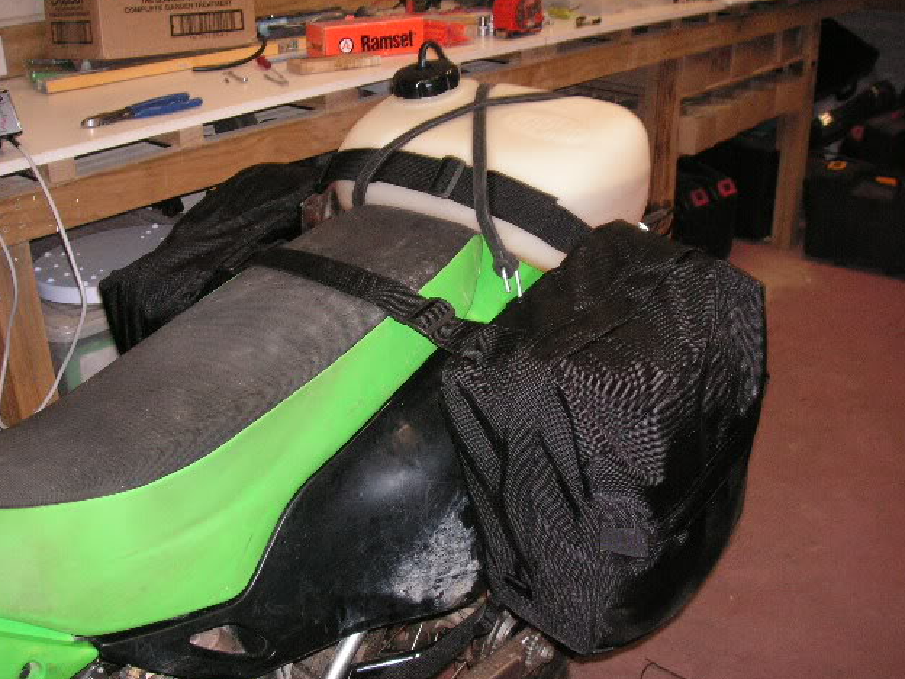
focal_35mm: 39
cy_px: 338
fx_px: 1020
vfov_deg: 36.8
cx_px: 451
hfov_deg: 47.9
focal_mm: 6.3
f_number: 3.3
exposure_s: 1/45
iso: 160
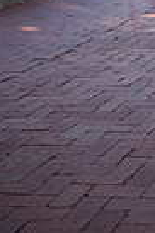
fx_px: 809
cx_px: 250
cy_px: -145
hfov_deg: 10.5
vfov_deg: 14.9
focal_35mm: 125
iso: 640
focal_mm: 38
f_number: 8
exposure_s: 1/640
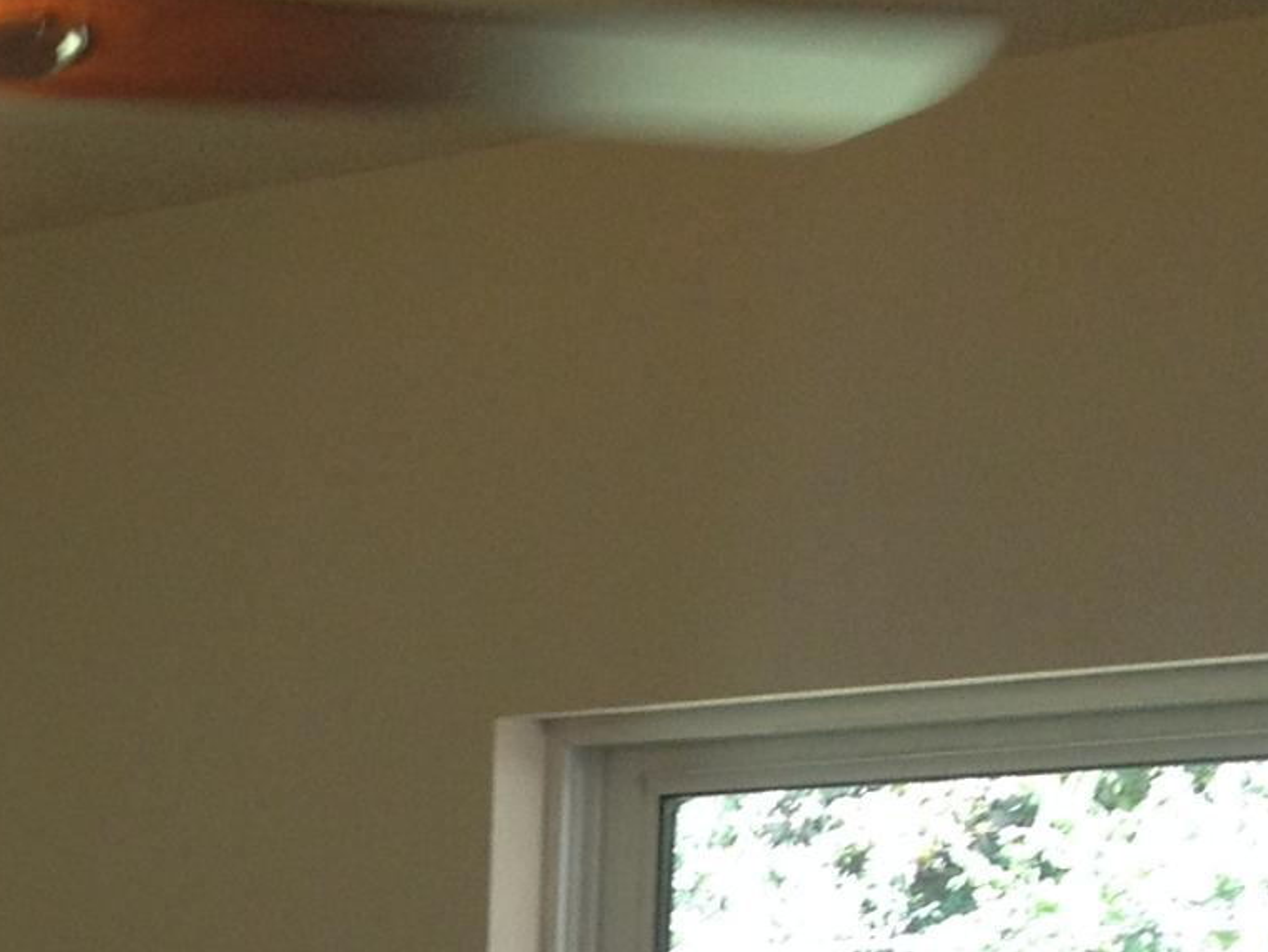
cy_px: 1627
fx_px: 5056
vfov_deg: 10.2
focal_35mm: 138
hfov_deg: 13.7
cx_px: -455
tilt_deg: -6.0
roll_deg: +0.1
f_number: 2.4
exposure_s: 1/60
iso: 64
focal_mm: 4.28
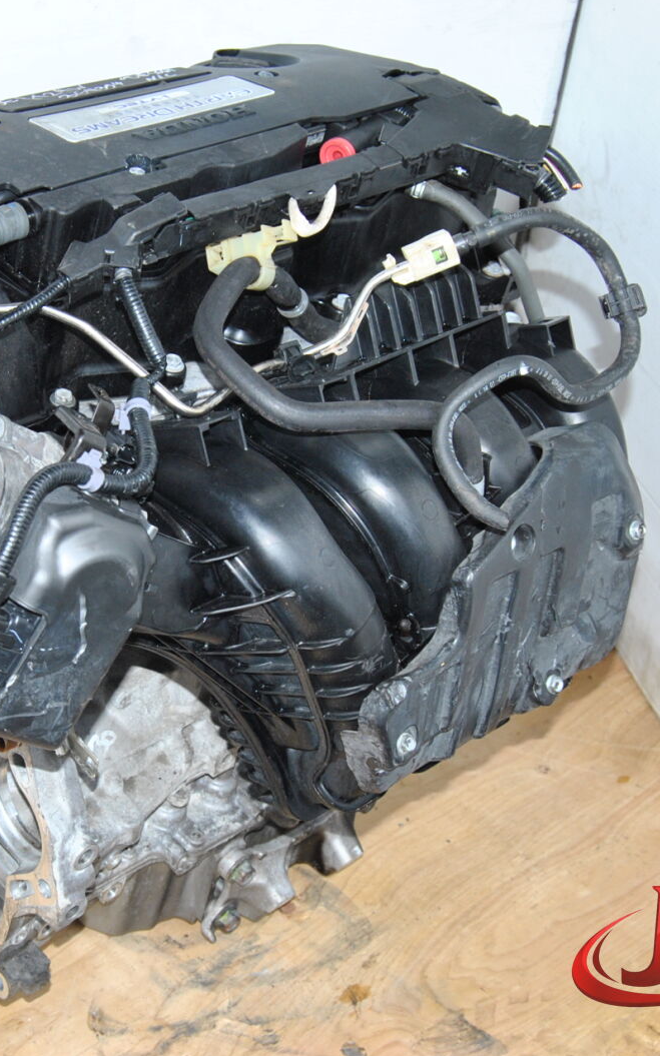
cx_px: 147
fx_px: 1871
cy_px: 523
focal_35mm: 65
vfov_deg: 31.5
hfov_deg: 19.8
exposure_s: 1/200
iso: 400
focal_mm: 28
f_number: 8
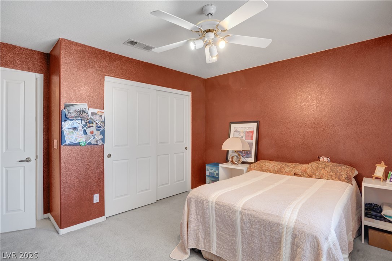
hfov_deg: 96.7
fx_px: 174
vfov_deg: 73.7
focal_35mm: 16
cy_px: 130
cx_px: 196
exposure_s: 1/1.67
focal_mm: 16
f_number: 10
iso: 200
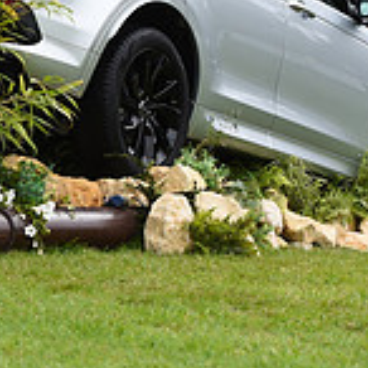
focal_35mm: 236
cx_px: -295
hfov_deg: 7.2
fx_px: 2838
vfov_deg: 7.3
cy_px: -106
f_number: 5.6
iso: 500
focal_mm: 70
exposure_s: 1/1250
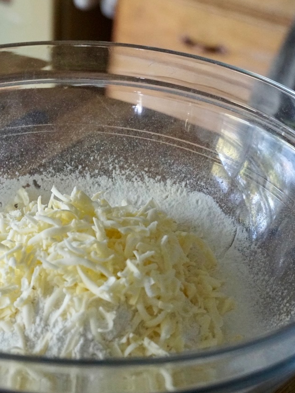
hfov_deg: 18.0
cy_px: 196
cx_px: 34
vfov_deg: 24.2
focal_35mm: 81
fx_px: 917
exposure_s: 1/160
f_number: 4.5
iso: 5000
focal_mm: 37
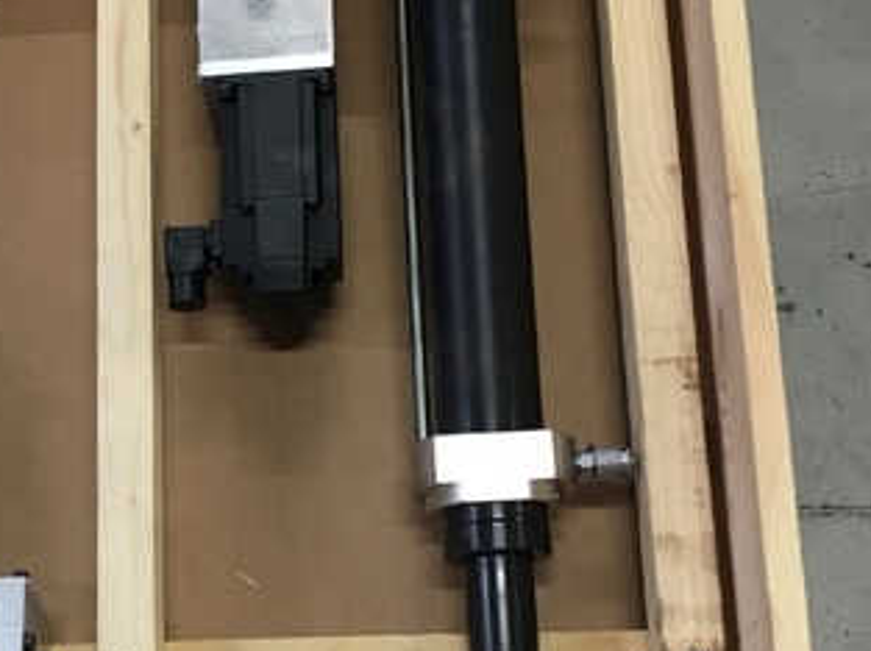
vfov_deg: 28.2
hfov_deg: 35.7
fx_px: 1282
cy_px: 459
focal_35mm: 51
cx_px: 122
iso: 100
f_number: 2.2
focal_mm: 4.15
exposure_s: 1/33
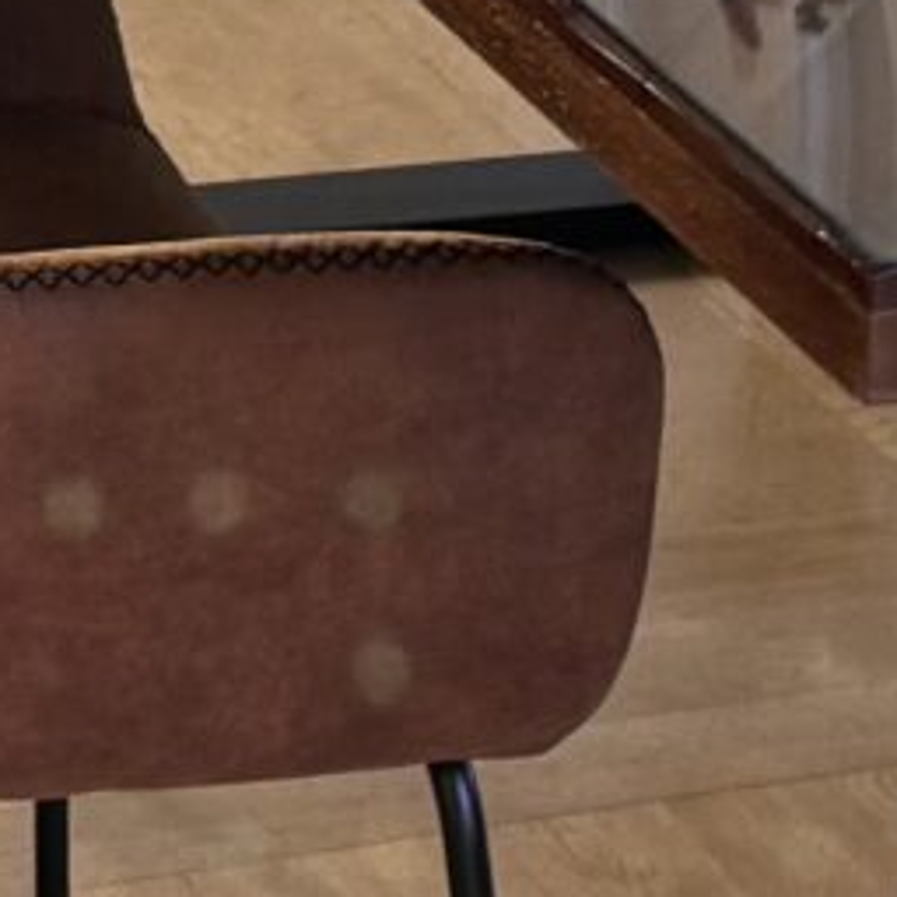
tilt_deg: -18.6
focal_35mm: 212
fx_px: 6215
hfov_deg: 8.0
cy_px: -610
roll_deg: -0.1
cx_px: -634
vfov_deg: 8.0
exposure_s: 1/50
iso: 160
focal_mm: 6.86
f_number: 1.78
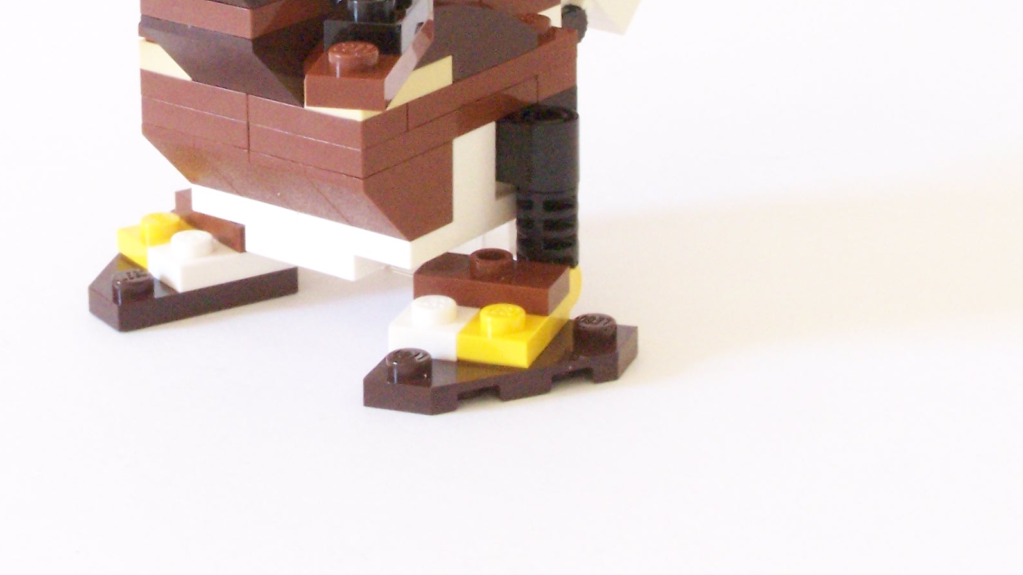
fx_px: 3200
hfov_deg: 18.1
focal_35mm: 118
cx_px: 345
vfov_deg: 10.2
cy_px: 5
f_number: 8
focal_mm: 11.1
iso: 400
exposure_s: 1/10
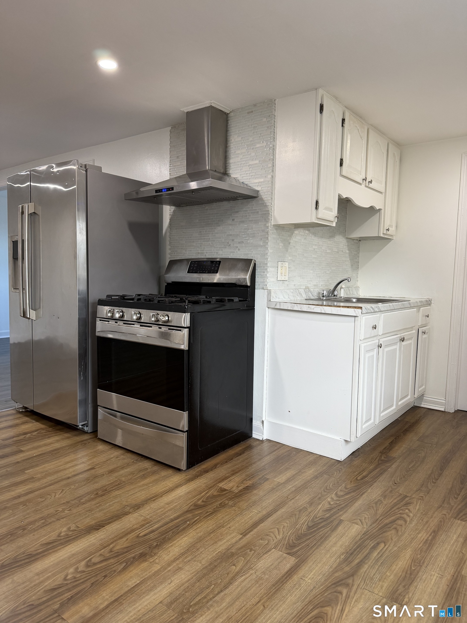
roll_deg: -1.3
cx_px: 234
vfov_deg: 71.6
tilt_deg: -5.4
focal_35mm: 24
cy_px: 312
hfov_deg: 56.8
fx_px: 432
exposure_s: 1/119
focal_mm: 6.76
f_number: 1.78
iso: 200
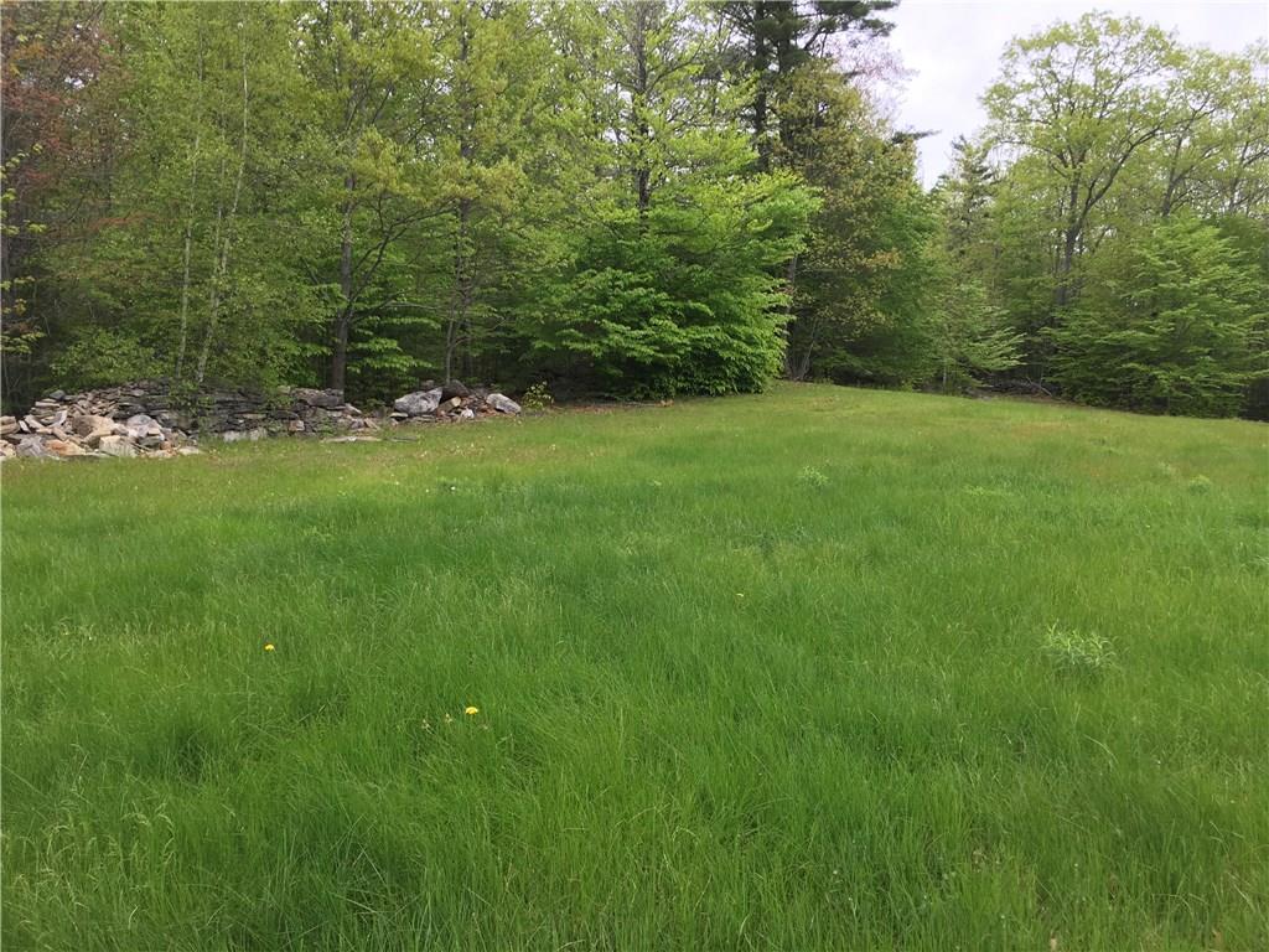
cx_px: 634
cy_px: 476
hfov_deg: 61.7
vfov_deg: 48.2
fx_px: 1063
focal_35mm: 29
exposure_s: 1/245
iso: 25
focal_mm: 4.15
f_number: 2.2
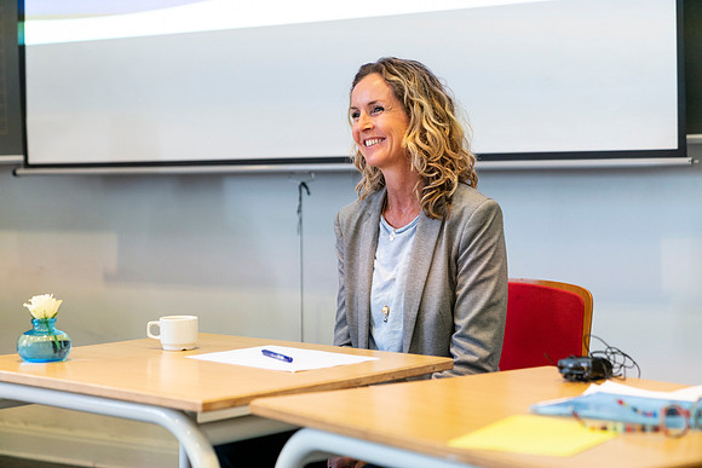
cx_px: 351
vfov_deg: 19.5
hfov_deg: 28.8
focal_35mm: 70
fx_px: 1365
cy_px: 234
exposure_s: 1/160
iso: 2500
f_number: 2.8
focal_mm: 70
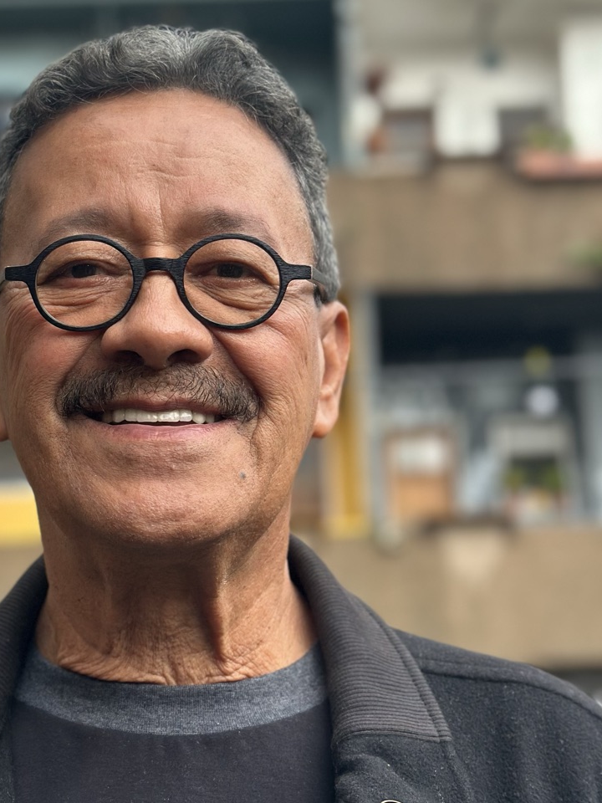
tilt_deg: +17.0
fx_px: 1855
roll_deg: +0.4
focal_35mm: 80
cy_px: 388
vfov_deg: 24.4
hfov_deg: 18.3
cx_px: 173
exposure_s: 1/121
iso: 80
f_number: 1.78
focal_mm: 6.86
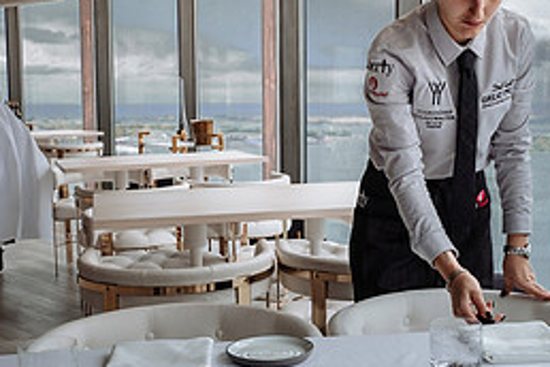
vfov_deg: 24.6
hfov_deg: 36.0
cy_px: 168
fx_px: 840
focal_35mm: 55
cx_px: 352
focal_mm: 16
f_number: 4.5
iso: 200
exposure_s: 1/400
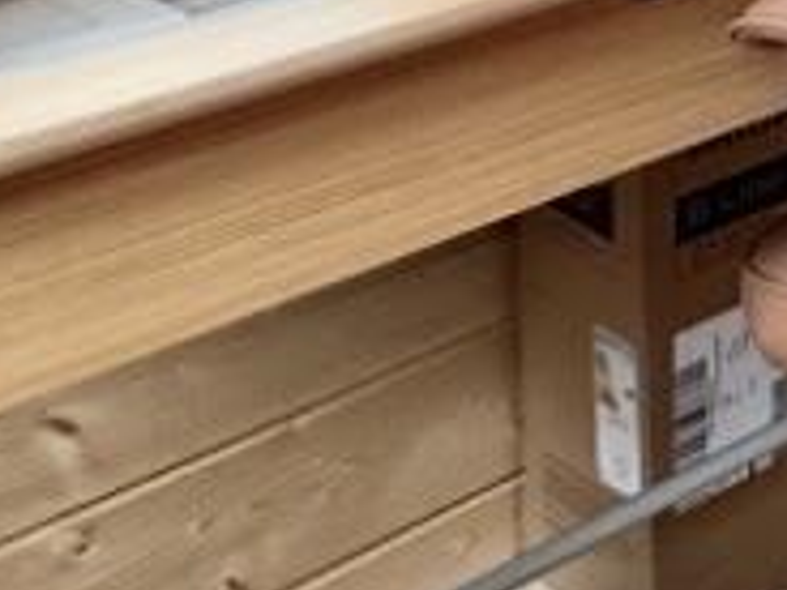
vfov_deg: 15.1
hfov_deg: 13.3
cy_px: -607
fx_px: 1773
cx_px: 2100
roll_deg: -0.2
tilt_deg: -3.8
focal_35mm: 78
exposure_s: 1/99
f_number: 2.2
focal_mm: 2.22
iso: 100
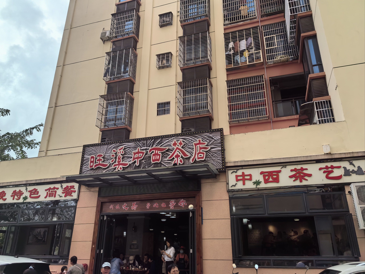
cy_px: 137
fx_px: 285
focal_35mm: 27
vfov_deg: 51.4
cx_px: 182
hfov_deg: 65.3
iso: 50
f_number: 2
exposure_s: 1/5000
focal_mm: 5.72
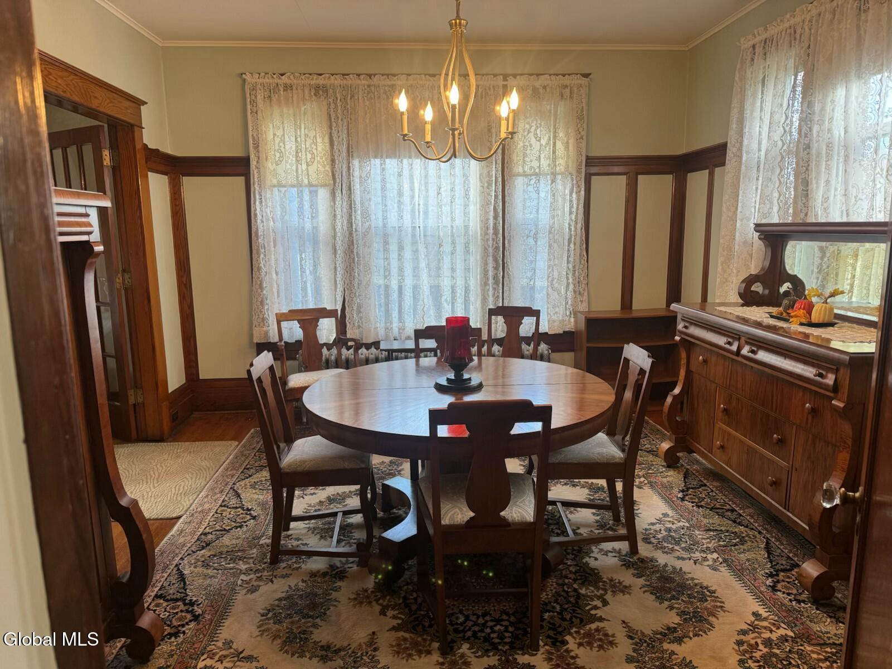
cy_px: 334
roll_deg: +0.6
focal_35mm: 24
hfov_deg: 71.6
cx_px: 446
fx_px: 618
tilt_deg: -10.3
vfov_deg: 56.8
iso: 160
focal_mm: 6.76
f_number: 1.78
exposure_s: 1/120
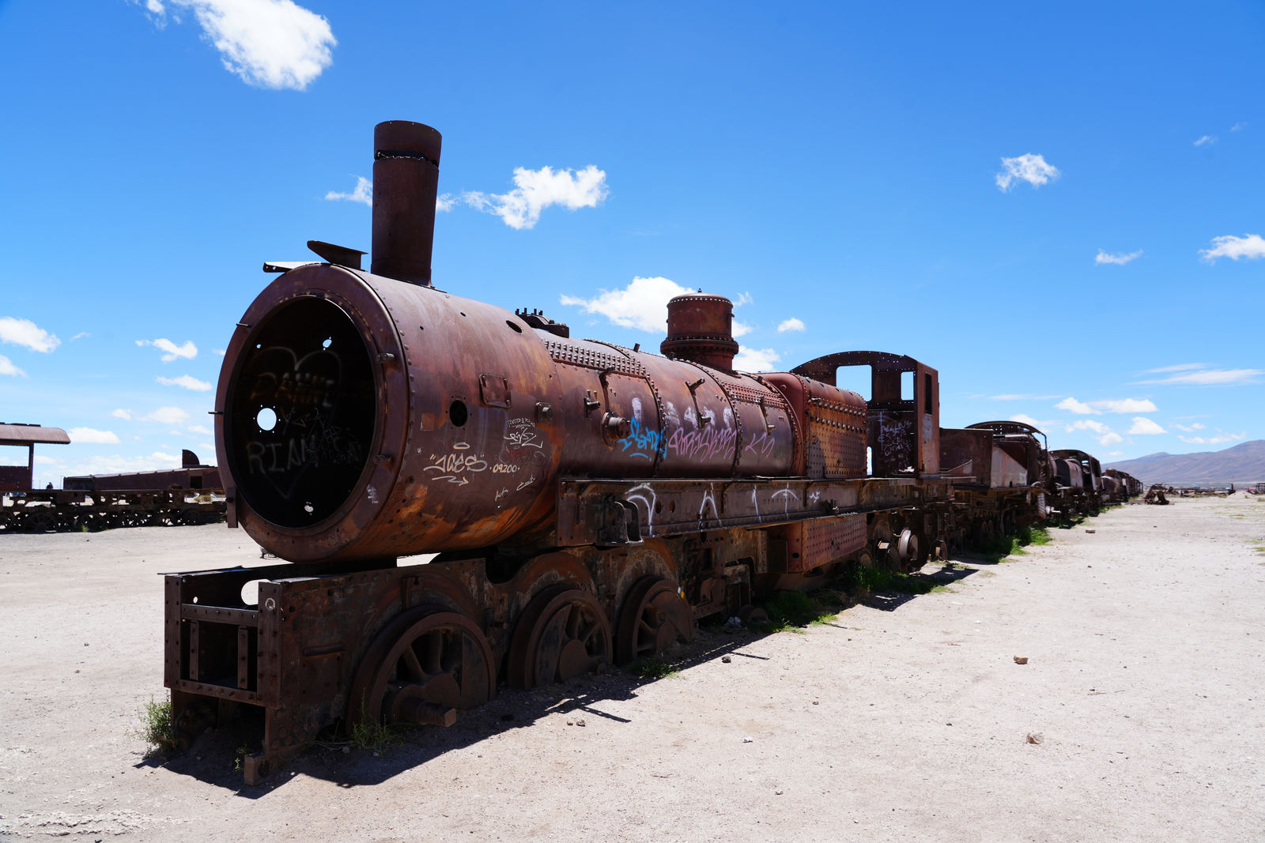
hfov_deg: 73.7
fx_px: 843
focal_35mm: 24
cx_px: 632
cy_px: 422
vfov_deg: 53.1
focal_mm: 24
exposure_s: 1/125
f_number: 9
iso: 100
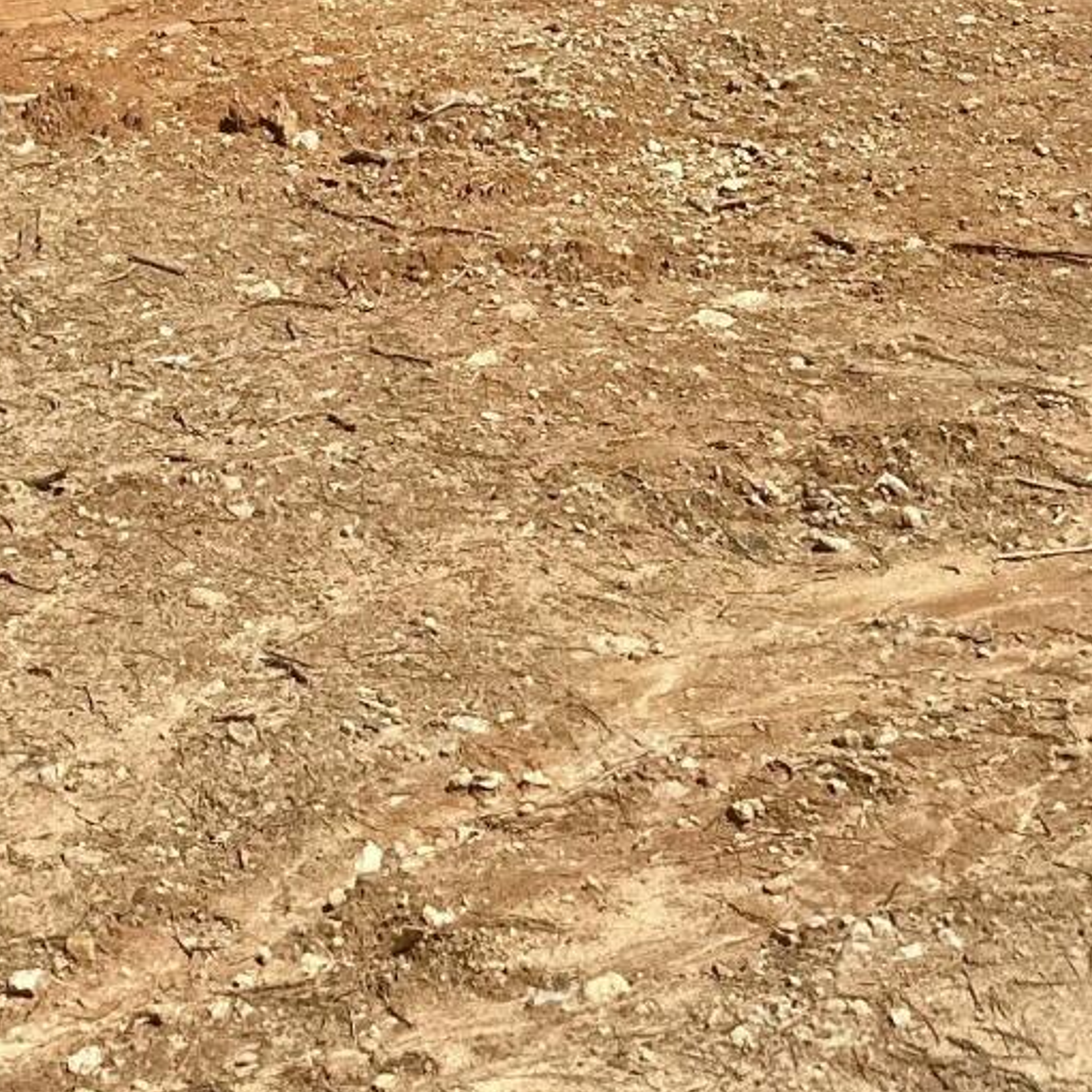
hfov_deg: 20.1
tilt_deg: +15.6
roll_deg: +2.9
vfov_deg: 16.4
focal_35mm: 83
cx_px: -58
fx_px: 2962
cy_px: -1030
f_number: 1.78
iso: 80
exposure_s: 1/4348
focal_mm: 6.86
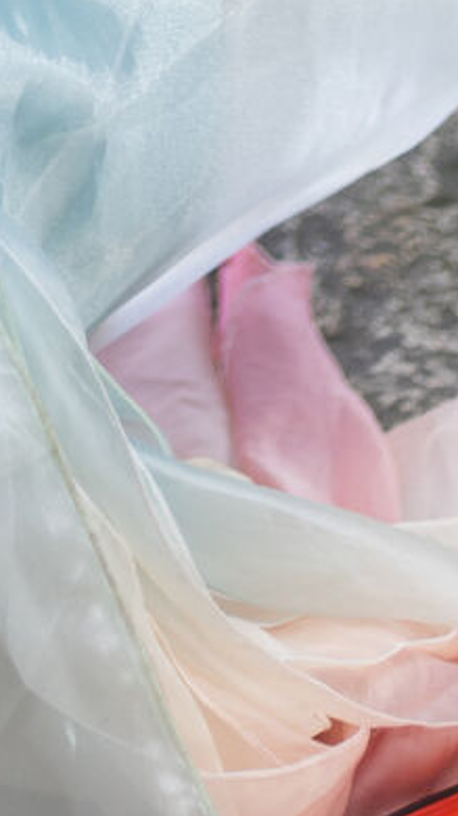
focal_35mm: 242
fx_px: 5232
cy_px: -914
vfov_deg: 8.4
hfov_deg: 5.0
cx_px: -243
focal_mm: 50
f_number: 1.8
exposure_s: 1/400
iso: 100
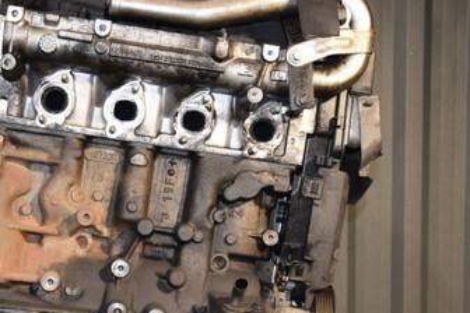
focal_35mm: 75
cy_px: 233
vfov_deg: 18.1
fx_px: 979
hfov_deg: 26.7
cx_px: 129
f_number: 5
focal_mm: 28
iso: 800
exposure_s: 1/80
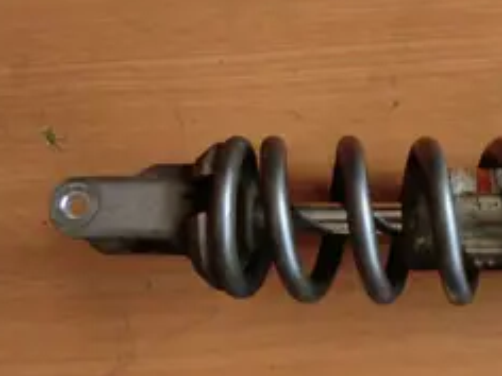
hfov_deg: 33.7
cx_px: 413
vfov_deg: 26.4
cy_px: 261
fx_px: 798
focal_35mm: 55
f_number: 3.2
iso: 50
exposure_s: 1/125
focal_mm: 4.9
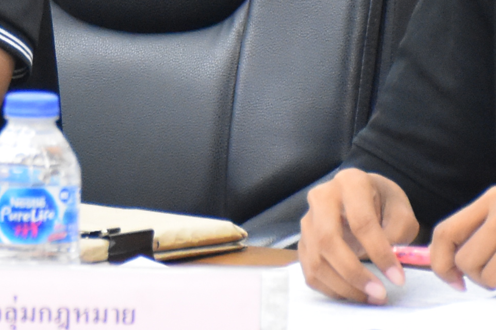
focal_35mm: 463
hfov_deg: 4.4
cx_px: -80
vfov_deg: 3.0
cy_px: -107
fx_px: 6378
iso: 3200
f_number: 5
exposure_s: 1/30
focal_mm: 66
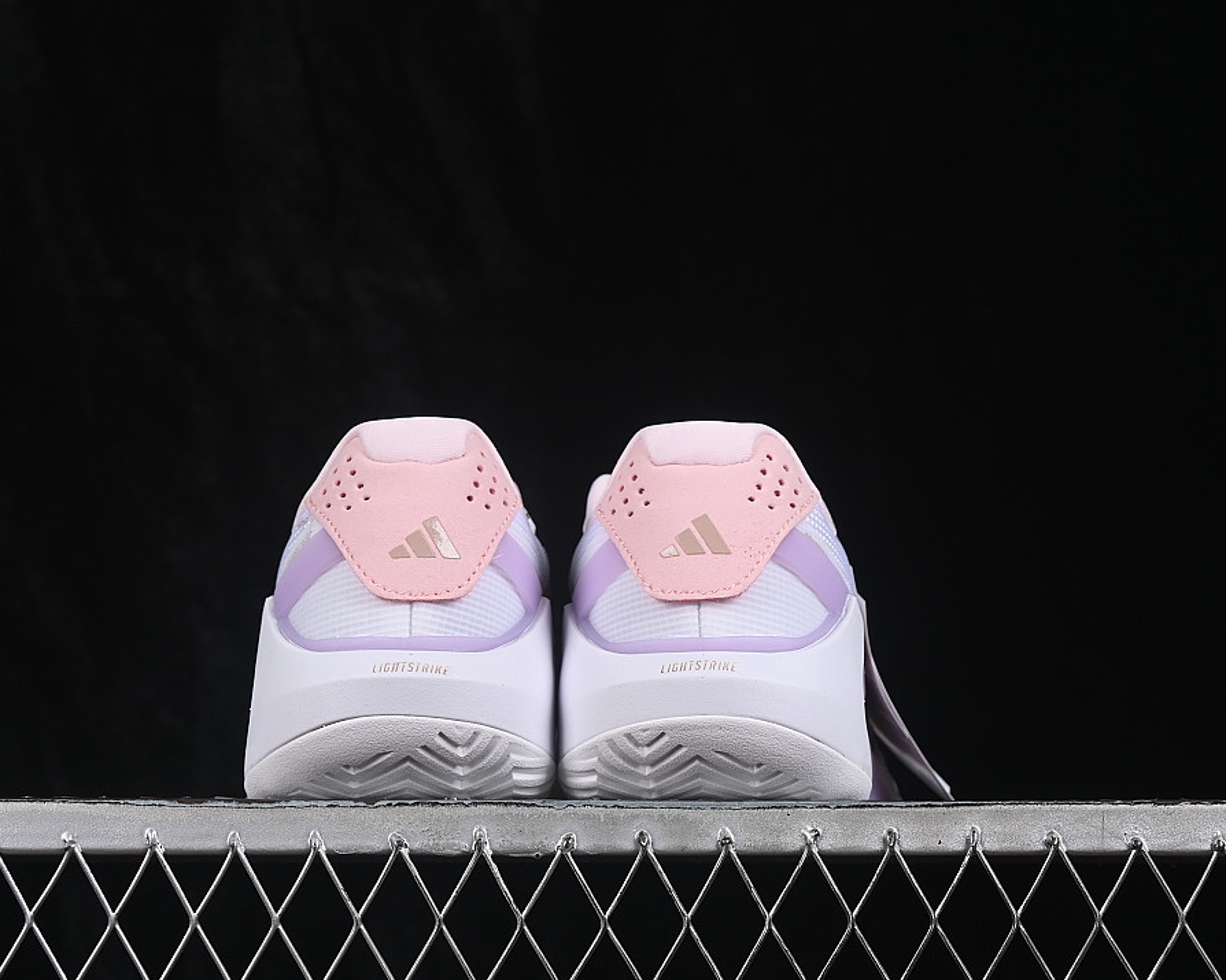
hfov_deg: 22.5
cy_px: 491
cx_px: 565
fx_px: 3084
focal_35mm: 85
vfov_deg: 18.1
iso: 160
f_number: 8
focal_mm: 50
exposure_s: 1/80
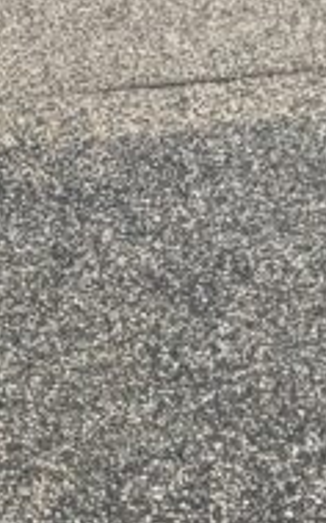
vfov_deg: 15.1
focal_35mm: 138
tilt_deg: -14.3
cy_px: 244
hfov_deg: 9.0
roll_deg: +0.5
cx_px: -320
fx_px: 1963
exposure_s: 1/2252
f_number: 1.78
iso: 80
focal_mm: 6.76
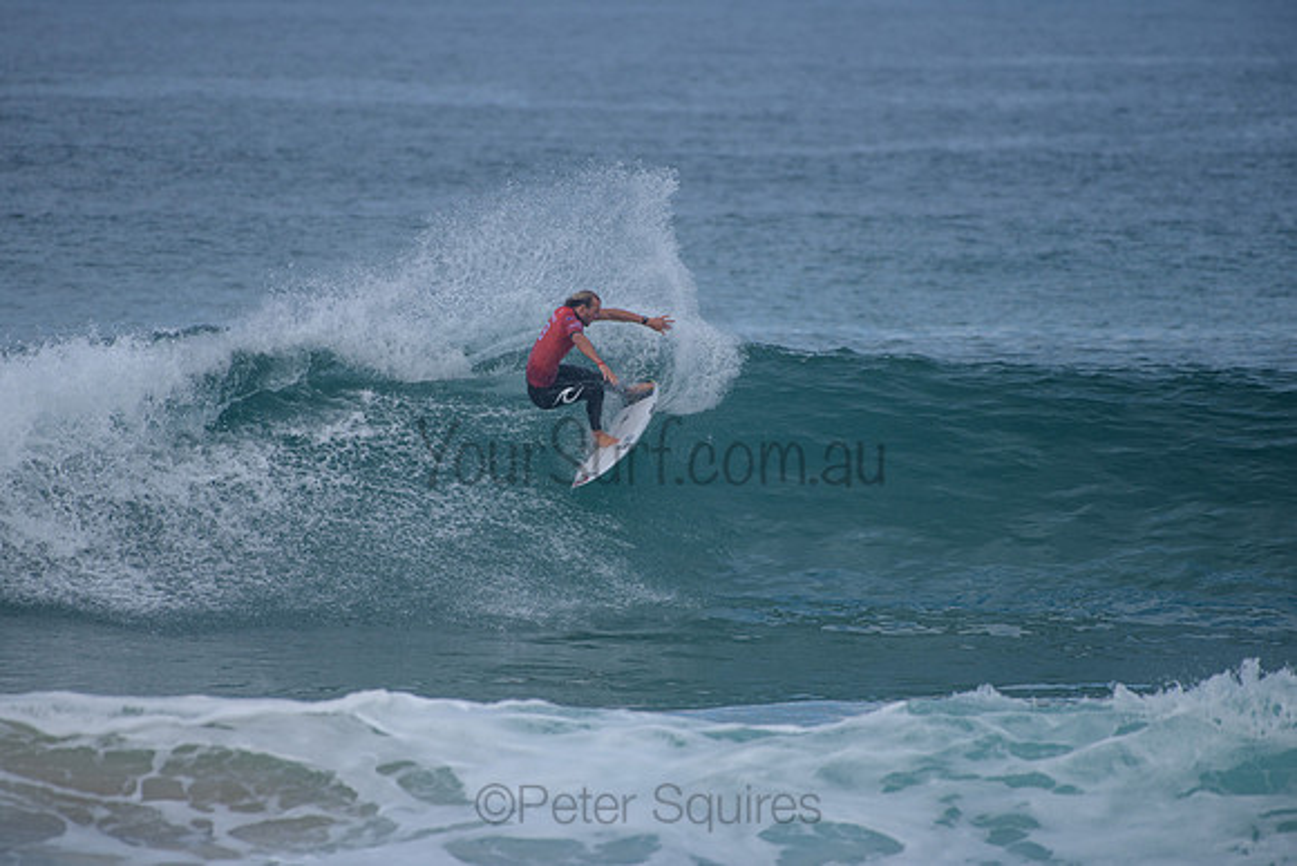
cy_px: 406
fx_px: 19875
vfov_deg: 2.5
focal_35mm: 552
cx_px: 599
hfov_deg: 3.7
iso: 220
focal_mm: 500
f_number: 5.6
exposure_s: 1/2000
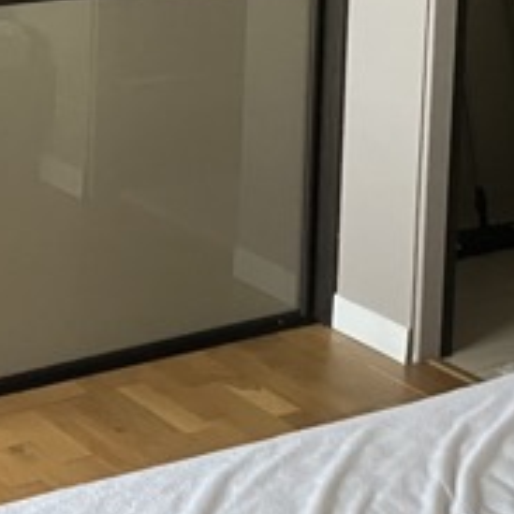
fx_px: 1814
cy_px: -95
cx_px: 121
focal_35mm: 108
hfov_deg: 16.0
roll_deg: -1.8
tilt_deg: -4.8
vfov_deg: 15.6
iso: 250
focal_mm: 3.99
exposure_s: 1/60
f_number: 1.8
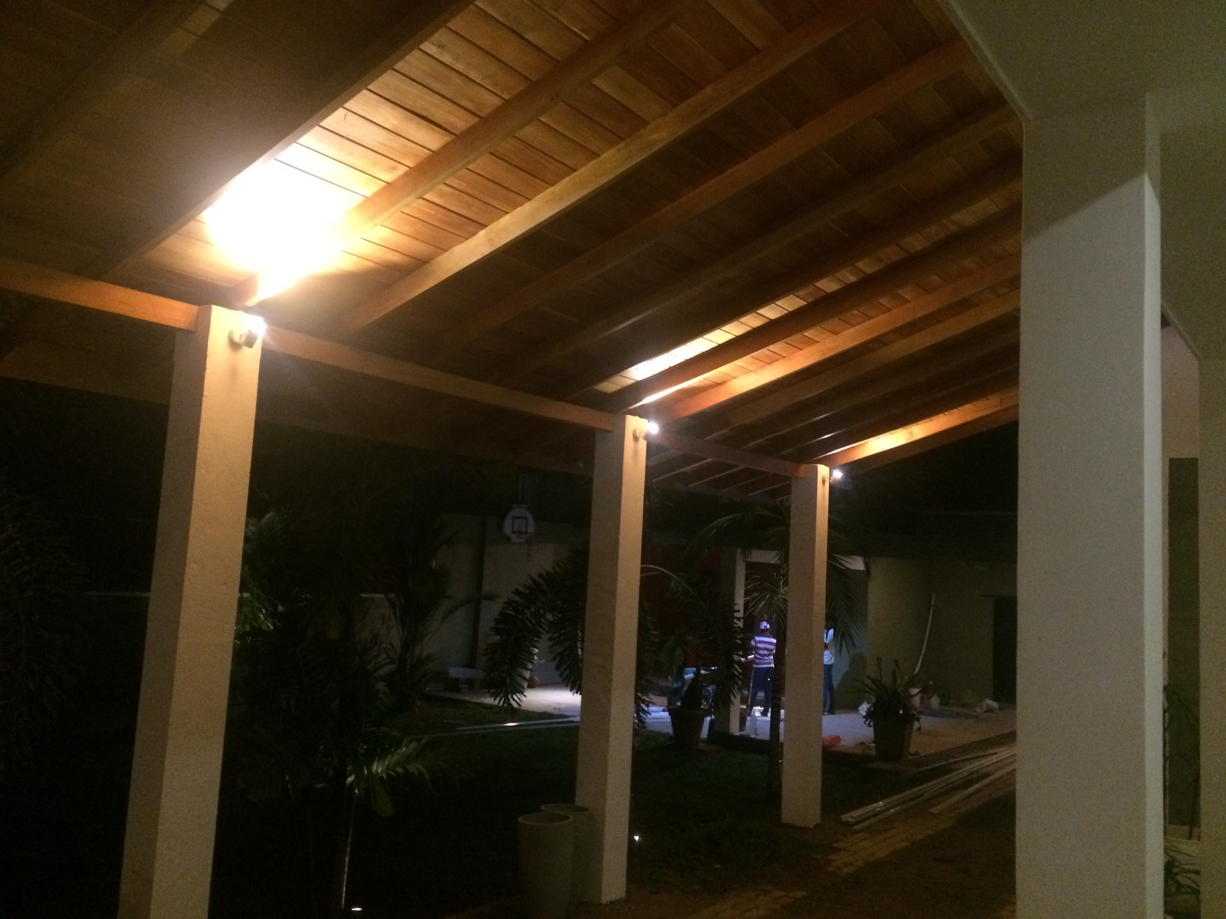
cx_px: 613
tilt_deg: +4.7
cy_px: 460
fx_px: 1027
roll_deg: -2.2
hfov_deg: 61.7
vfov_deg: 48.2
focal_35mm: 29
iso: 500
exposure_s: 1/17
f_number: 2.2
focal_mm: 4.15
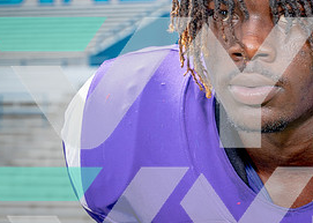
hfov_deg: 12.7
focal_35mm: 157
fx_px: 1394
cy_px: 83
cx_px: 285
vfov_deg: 9.1
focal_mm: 70
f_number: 8
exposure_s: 1/125
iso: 100
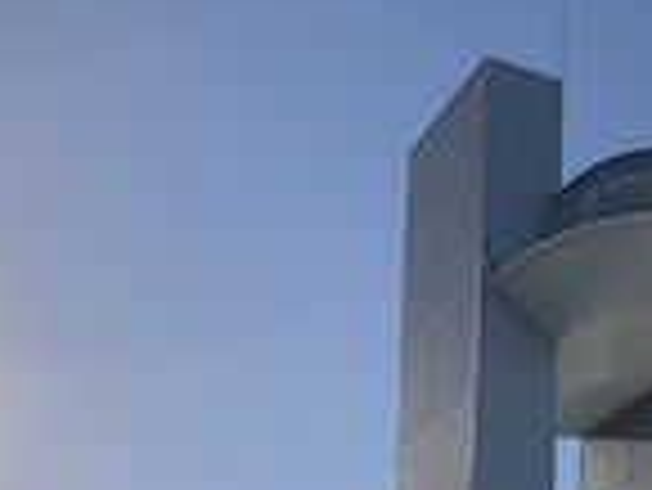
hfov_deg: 25.1
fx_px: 1452
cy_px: 652
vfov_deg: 17.8
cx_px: 454
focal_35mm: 77
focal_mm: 4
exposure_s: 1/3436
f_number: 1.8
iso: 20
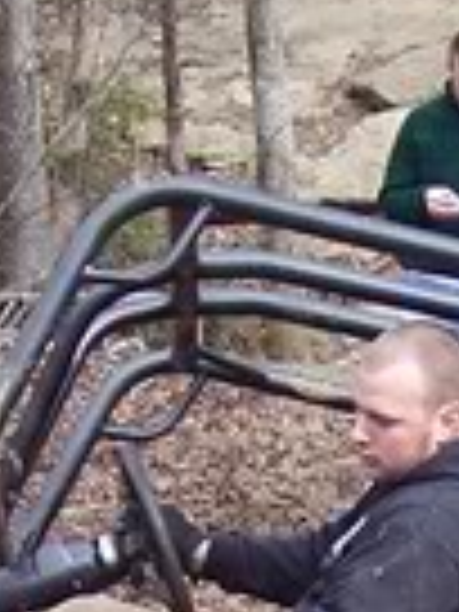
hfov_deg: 6.5
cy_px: 1066
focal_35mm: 230
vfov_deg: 8.3
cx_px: 328
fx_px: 4066
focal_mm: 8
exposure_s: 1/350
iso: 100
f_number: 3.4
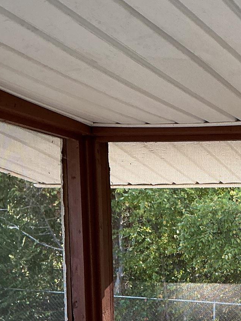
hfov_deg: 17.4
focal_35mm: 79
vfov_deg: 23.5
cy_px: 334
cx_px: 325
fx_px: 734
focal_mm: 3
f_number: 1.8
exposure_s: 1/120
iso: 50
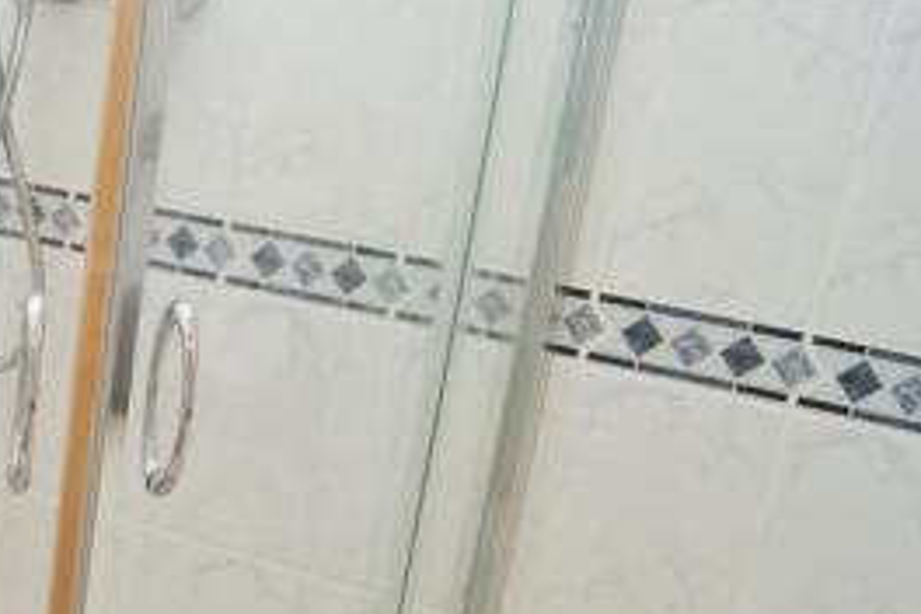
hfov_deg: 27.4
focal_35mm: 67
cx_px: -108
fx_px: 1714
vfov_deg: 19.6
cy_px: 638
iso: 400
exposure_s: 1/60
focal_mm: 18
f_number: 5.6
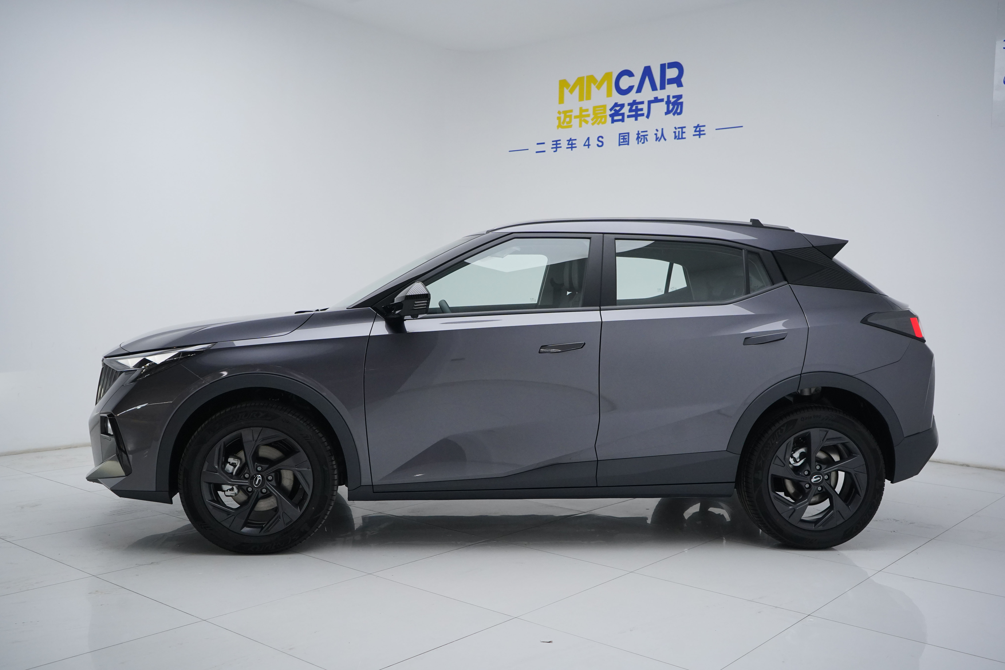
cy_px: 335
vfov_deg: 40.0
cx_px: 502
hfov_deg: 57.2
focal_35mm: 33
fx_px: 921
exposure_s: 1/500
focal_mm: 33
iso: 2500
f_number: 5.6
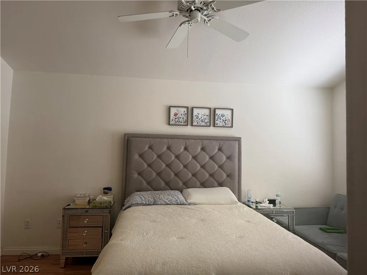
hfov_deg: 71.6
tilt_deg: +3.5
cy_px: 138
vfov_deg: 56.8
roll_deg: -2.0
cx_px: 184
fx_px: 254
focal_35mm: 24
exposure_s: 1/120
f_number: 1.78
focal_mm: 6.76
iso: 160
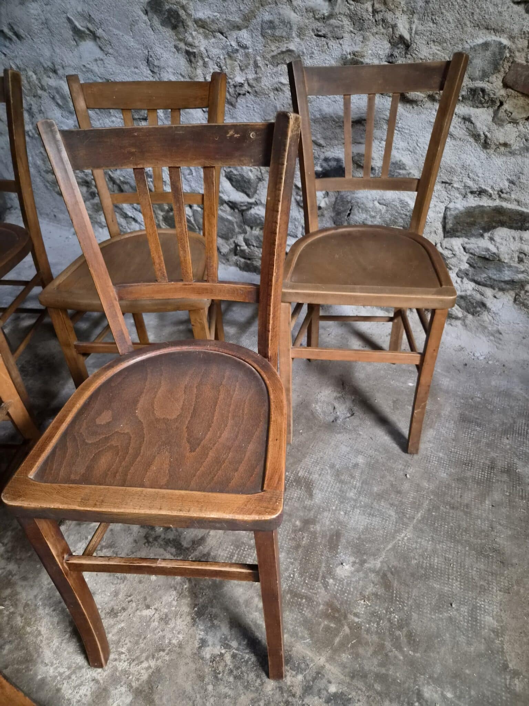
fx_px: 469
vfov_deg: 73.9
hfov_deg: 58.9
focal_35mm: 23
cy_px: 353
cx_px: 264
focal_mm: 5.4
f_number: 1.8
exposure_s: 1/50
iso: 1600
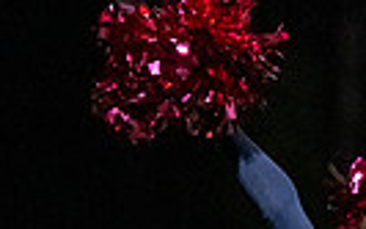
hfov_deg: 1.6
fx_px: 12852
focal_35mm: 1289
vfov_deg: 1.0
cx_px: 360
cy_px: 571
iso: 16000
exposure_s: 1/1600
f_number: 6.3
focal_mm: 374
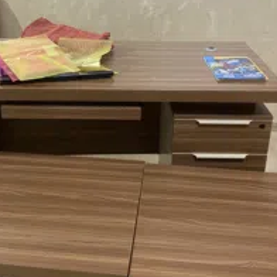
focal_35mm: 47
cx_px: 141
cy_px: 105
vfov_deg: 35.9
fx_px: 426
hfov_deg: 36.1
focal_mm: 4.25
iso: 400
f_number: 1.8
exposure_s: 1/33
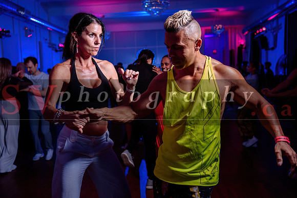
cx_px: 148
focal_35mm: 34
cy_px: 99
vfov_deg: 38.9
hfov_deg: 55.8
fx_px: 281
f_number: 3.2
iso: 800
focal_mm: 34
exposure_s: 1/50
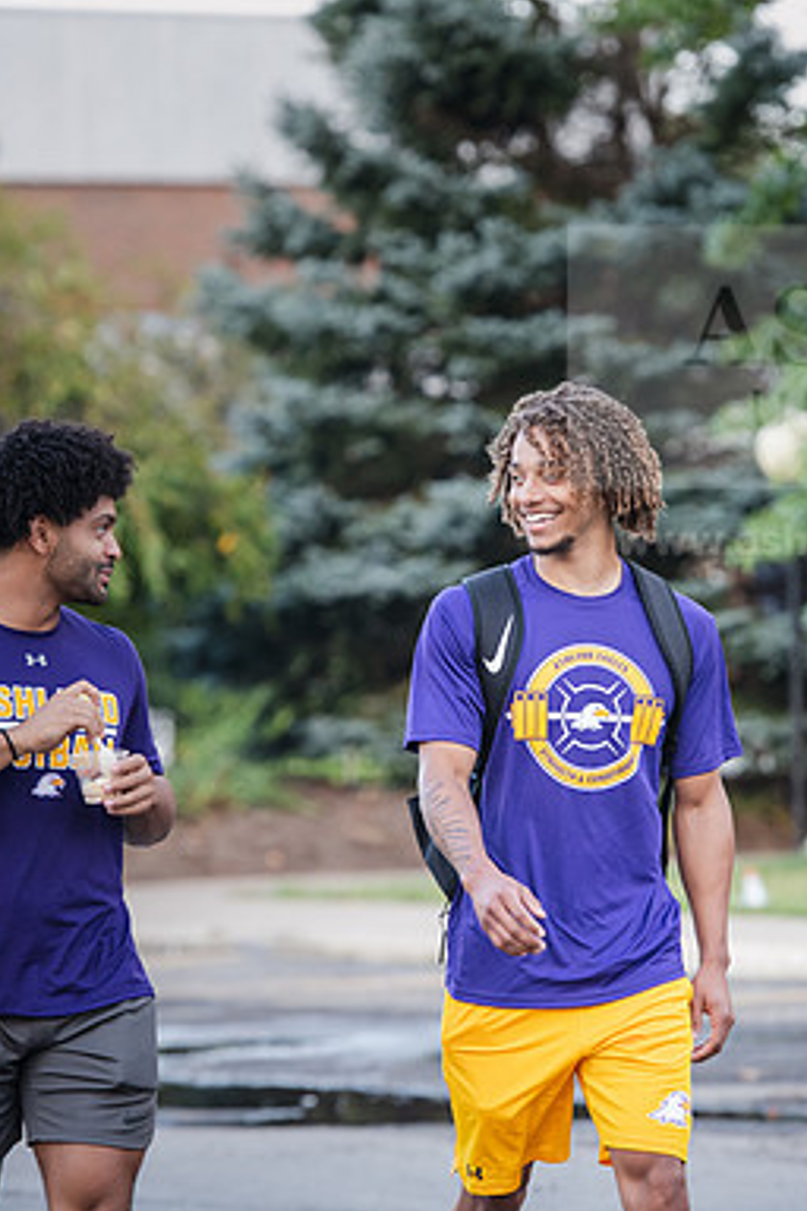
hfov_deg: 5.3
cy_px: 607
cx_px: 473
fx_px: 8641
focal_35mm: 257
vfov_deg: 8.0
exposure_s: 1/320
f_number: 4.5
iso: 800
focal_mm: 170
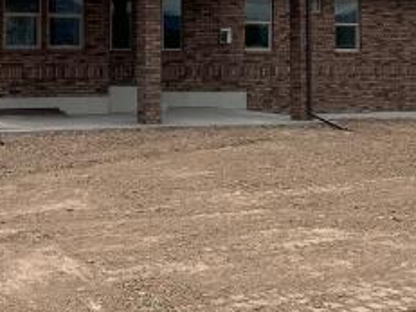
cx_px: 74
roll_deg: +0.4
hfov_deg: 26.5
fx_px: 865
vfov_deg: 20.0
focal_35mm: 72
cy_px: 22
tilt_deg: +3.9
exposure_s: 1/4274
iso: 25
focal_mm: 4.25
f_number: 1.8
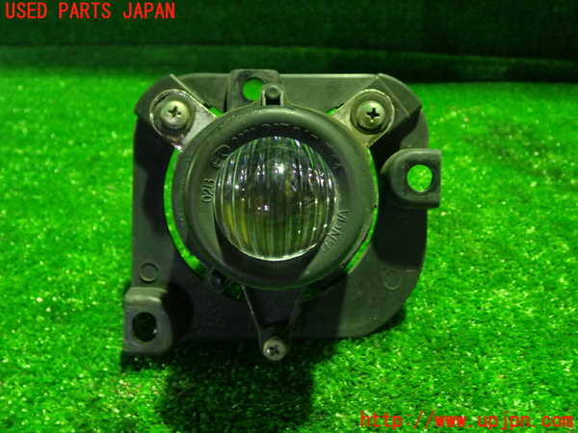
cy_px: 216
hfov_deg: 56.8
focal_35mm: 32
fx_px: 534
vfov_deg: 44.2
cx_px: 289
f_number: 2.4
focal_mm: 5.79
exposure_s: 1/13
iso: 800
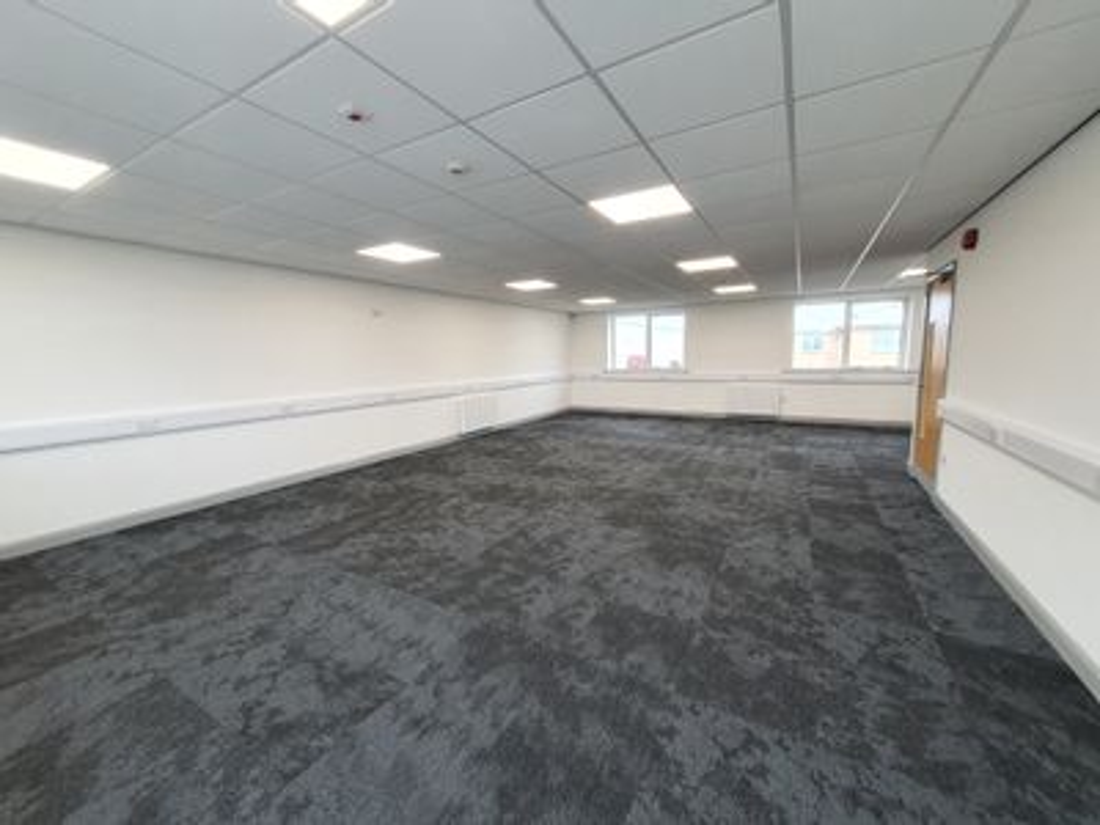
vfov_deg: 89.9
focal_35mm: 13
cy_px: 412
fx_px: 413
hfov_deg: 106.2
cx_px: 550
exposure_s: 1/50
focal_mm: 1.8
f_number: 2.2
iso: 100
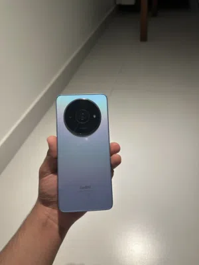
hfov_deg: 56.8
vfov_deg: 71.6
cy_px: 132
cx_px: 100
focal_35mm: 24
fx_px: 184
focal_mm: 6.86
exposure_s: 1/100
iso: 200
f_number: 1.78
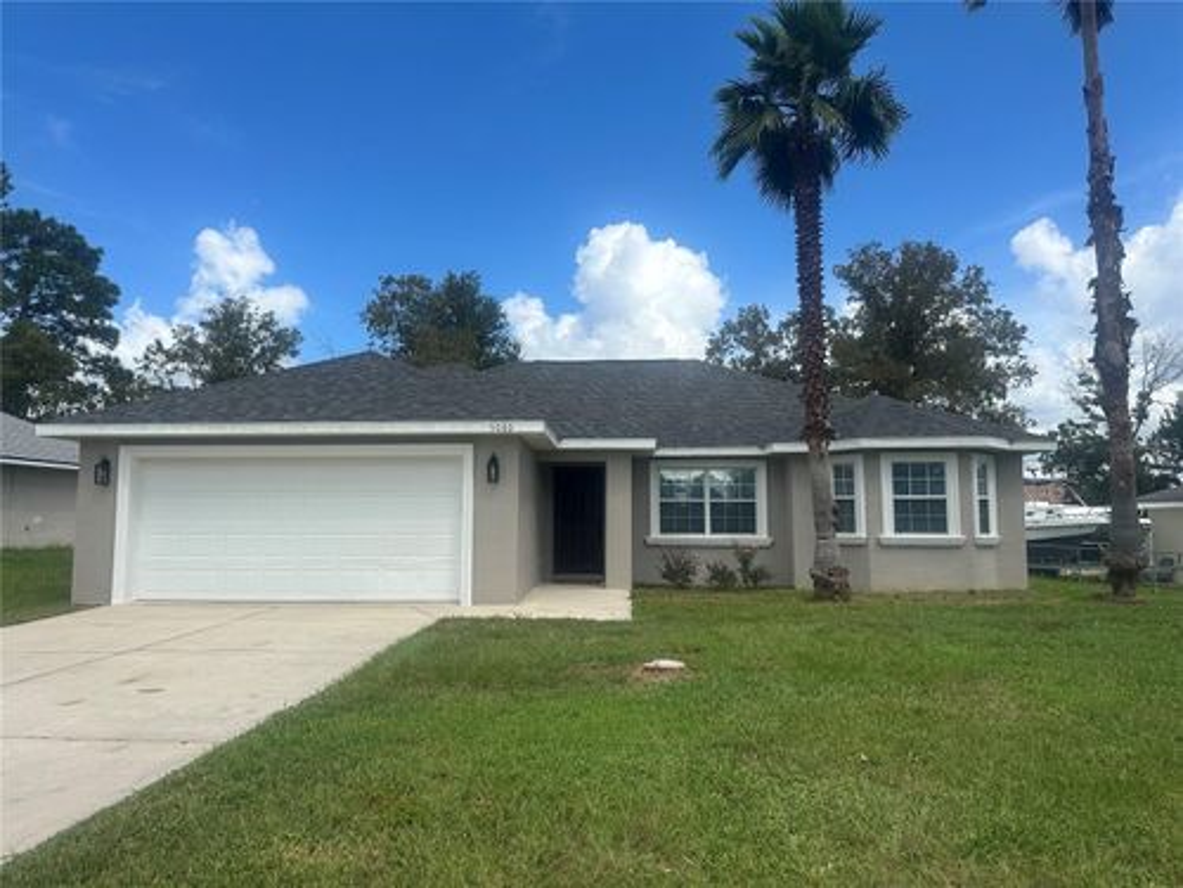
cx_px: 592
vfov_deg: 56.8
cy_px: 444
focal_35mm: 24
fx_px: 820
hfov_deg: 71.6
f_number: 1.78
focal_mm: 6.86
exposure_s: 1/4762
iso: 80
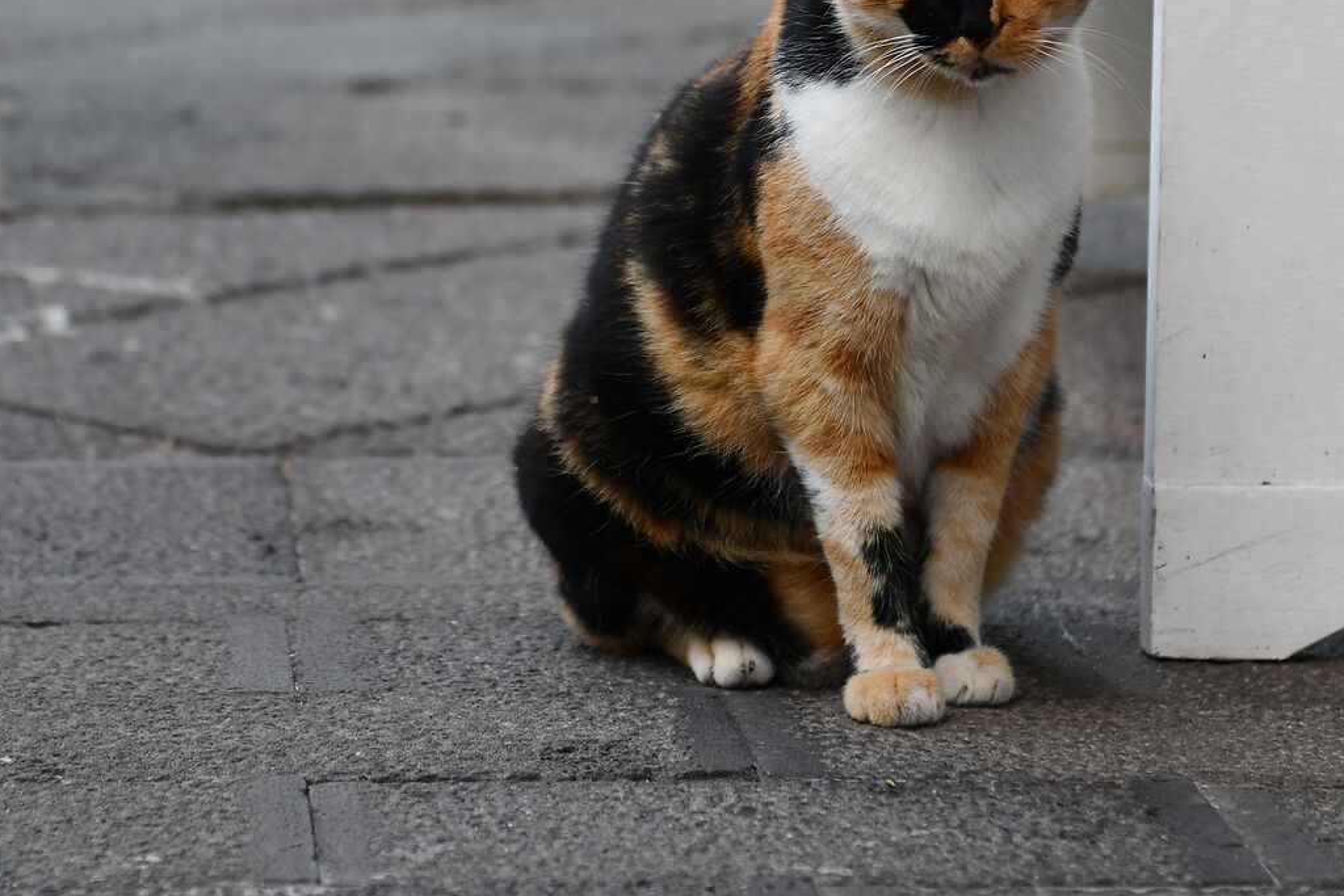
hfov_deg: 12.5
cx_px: 516
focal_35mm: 164
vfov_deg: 8.3
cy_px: -47
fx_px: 6123
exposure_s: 1/80
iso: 100
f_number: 4
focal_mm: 70
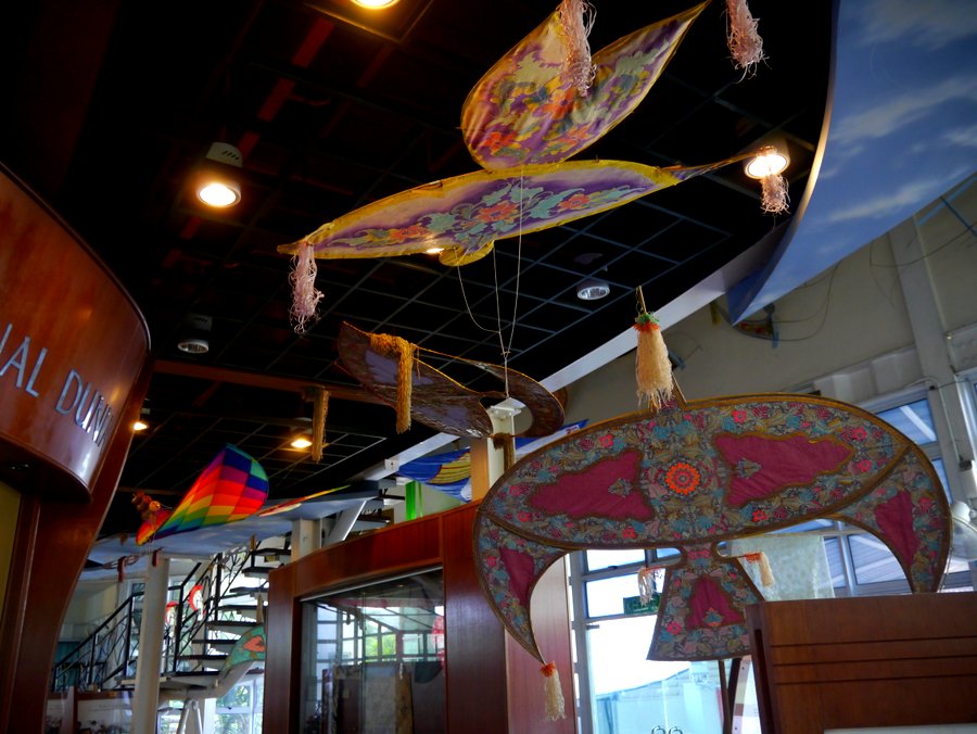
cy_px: 367
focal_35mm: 28
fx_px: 791
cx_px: 488
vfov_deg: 49.8
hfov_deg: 63.4
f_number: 3.5
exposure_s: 1/60
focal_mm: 14
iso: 400
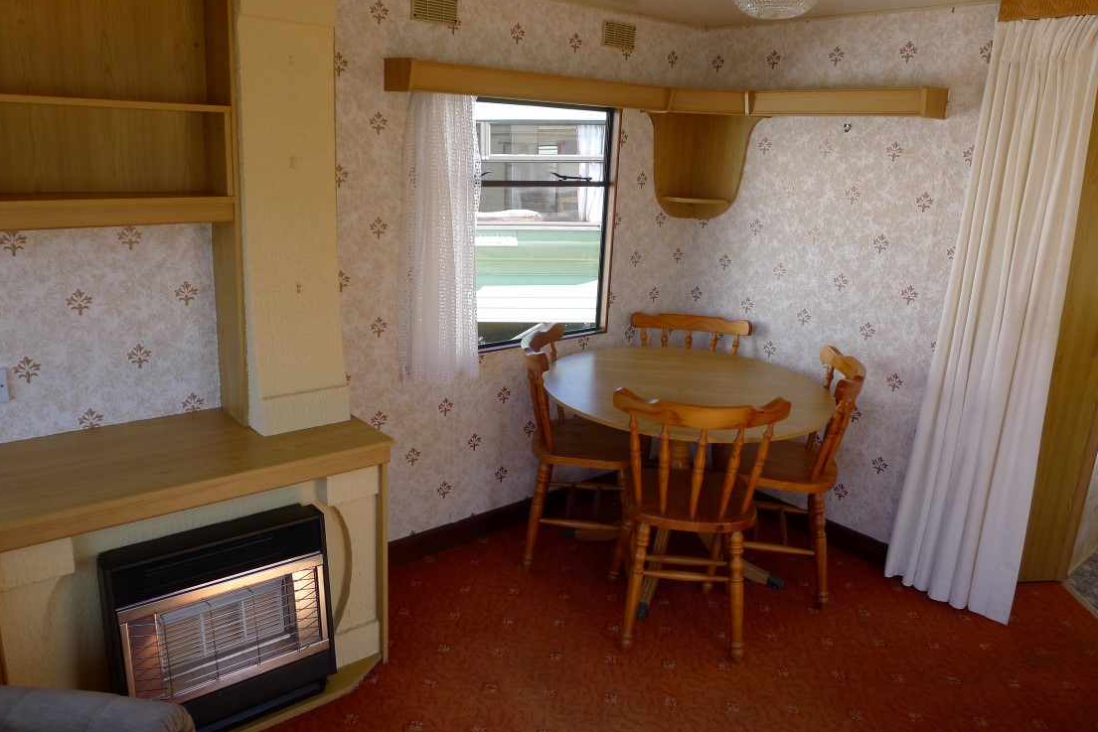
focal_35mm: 25
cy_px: 356
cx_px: 533
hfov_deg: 71.5
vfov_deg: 51.3
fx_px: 763
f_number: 2.8
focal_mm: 5.1
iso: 80
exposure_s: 1/160
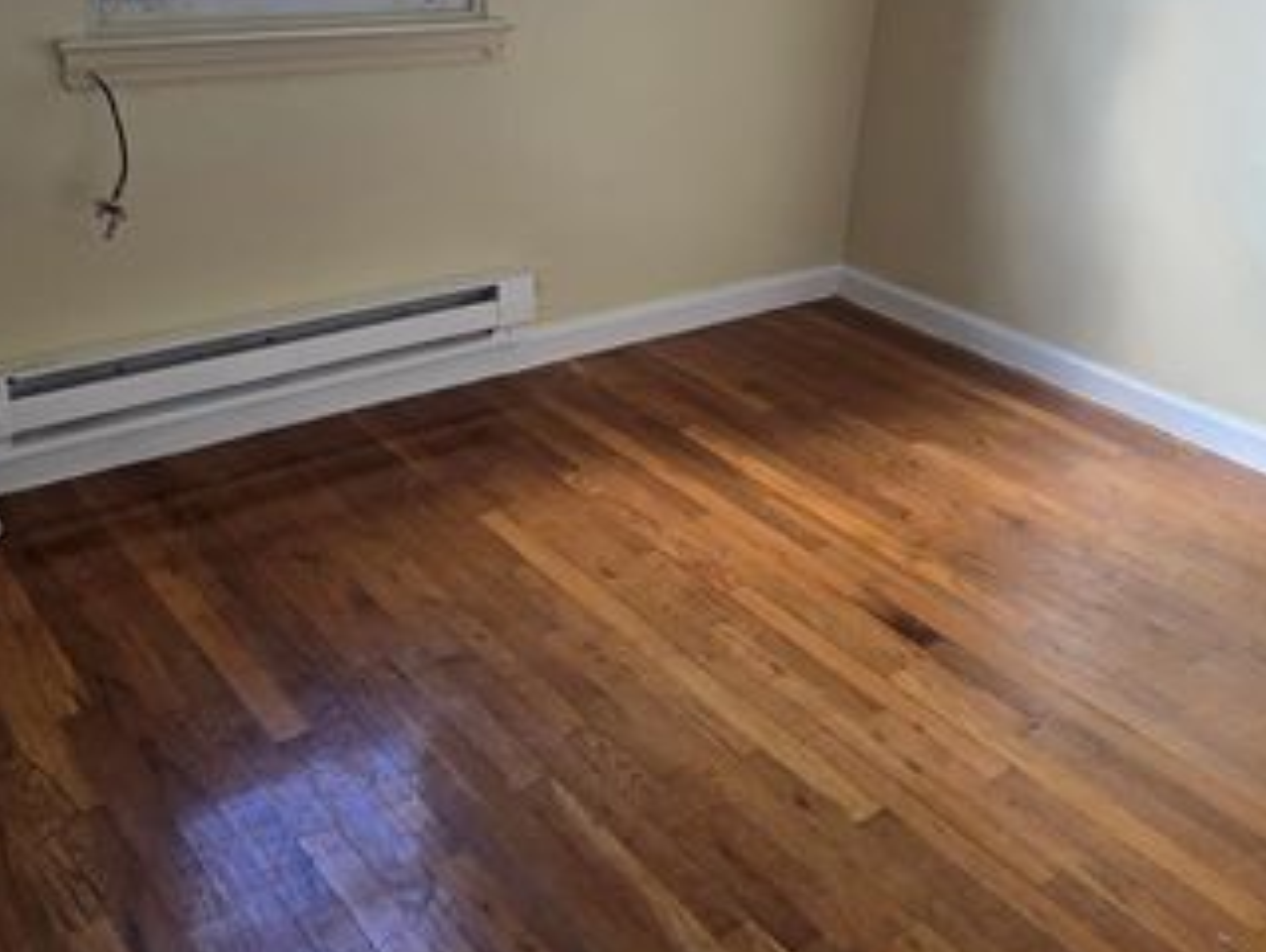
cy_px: 311
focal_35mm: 36
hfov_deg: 51.3
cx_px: 623
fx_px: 1318
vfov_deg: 39.2
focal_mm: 6.3
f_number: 1.7
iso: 100
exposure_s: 1/180
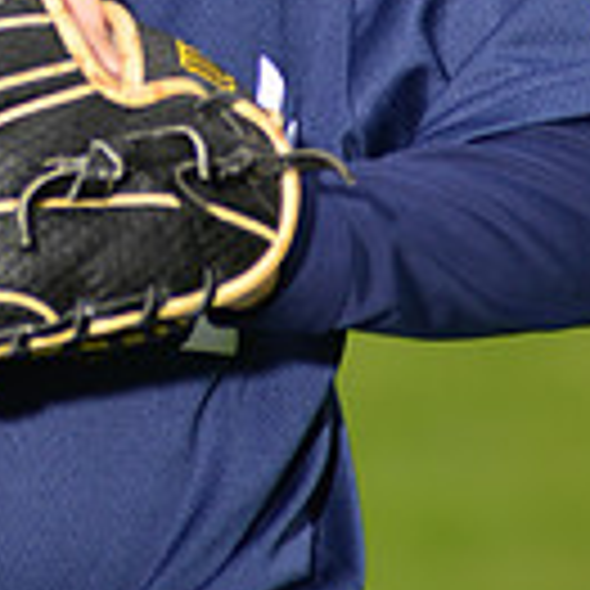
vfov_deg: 2.3
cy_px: -347
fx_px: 14559
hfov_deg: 2.3
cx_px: -61
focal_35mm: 755
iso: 200
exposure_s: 1/200
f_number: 6.3
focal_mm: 200
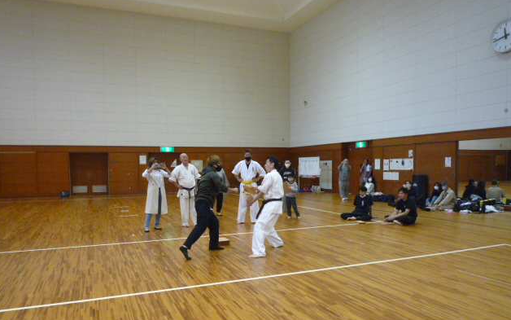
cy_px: 186
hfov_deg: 68.4
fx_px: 376
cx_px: 252
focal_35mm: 27
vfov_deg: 45.9
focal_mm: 4.4
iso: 400
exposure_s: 1/50
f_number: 2.8
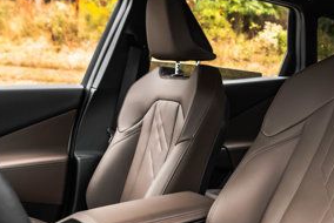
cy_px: 179
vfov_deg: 24.7
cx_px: 256
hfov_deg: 35.9
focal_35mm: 54
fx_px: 502
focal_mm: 24
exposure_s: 1/200
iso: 640
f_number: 5
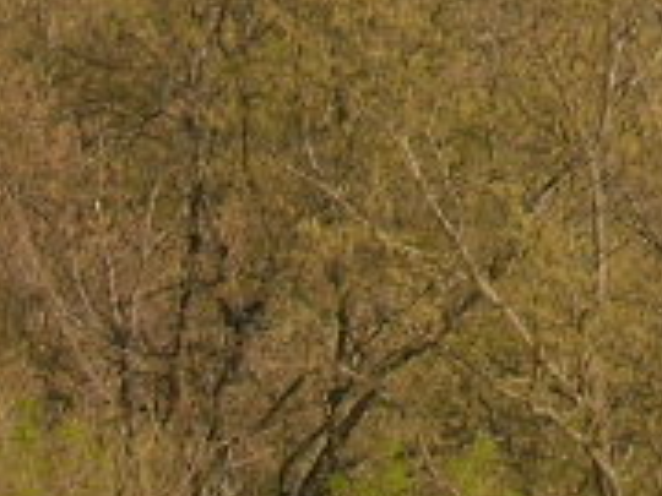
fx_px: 11092
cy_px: -746
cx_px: 1699
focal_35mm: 580
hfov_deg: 3.4
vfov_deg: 2.5
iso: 50
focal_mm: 17.1
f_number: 8.2
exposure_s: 1/82.4
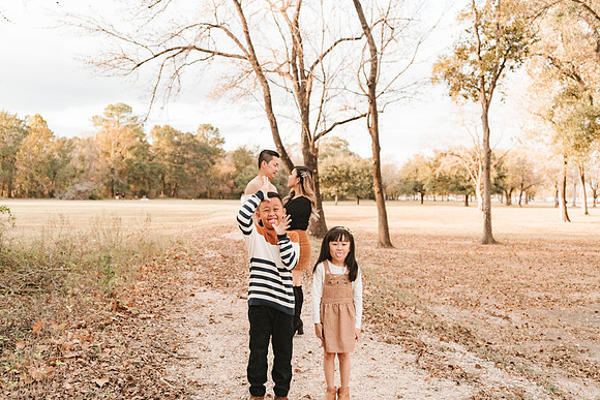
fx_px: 604
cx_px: 300
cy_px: 200
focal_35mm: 36
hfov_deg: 52.8
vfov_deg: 36.7
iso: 125
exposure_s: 1/200
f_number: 4
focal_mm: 35
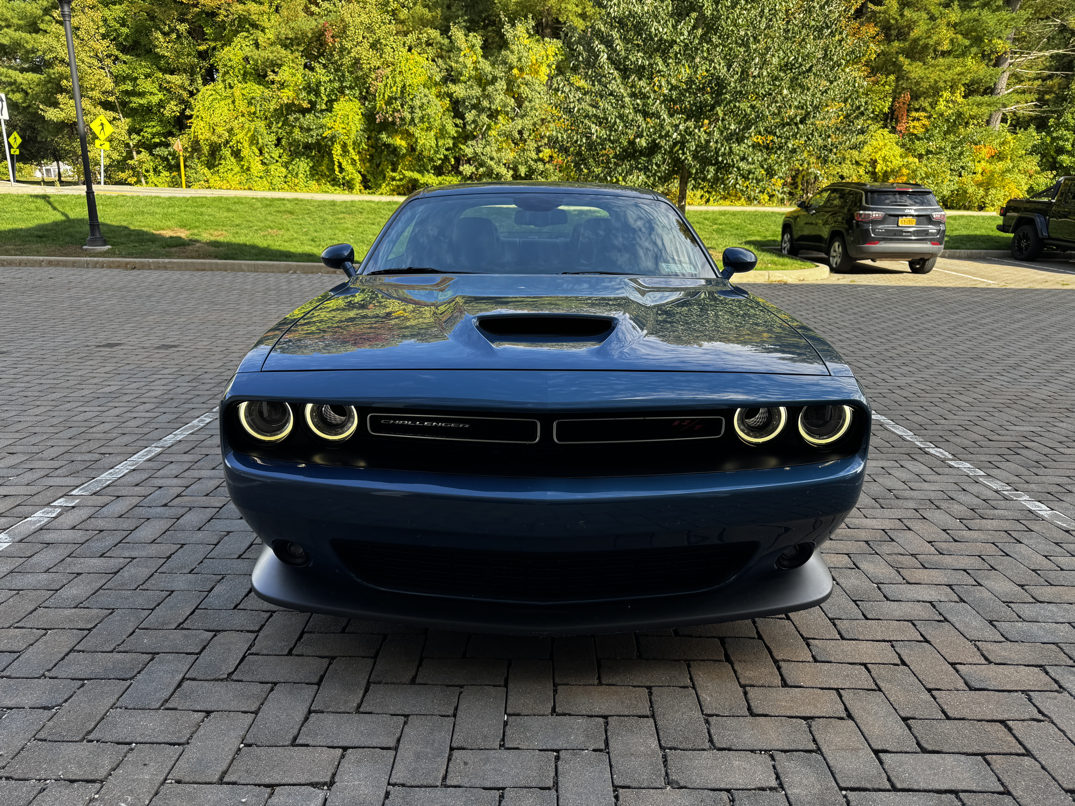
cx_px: 538
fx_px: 745
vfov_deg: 56.8
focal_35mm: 24
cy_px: 403
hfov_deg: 71.6
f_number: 1.78
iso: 80
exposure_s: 1/639
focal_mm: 6.76
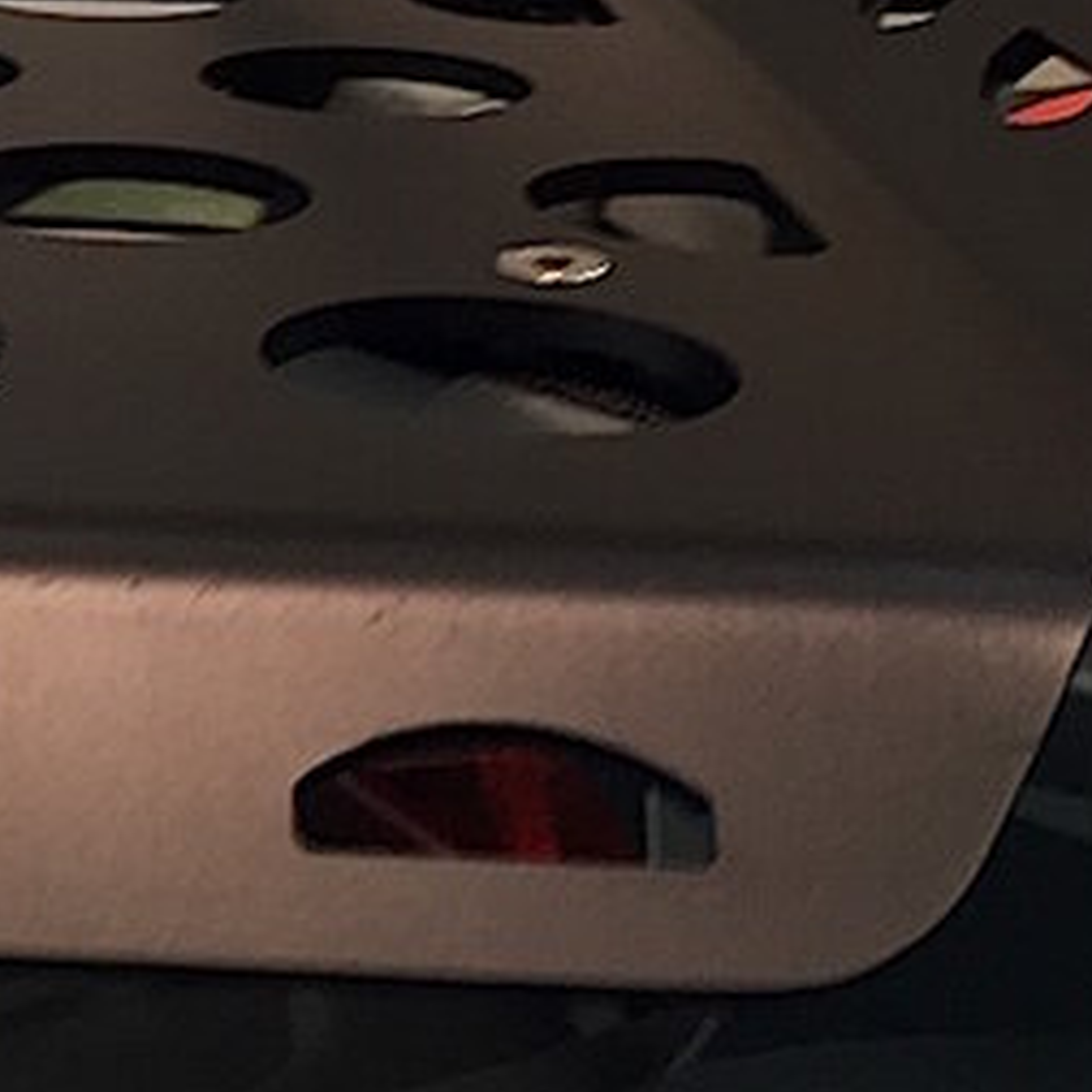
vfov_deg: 21.1
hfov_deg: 20.1
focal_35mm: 81
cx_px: -194
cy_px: 211
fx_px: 2891
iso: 32
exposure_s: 1/33
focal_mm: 4.15
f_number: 2.2
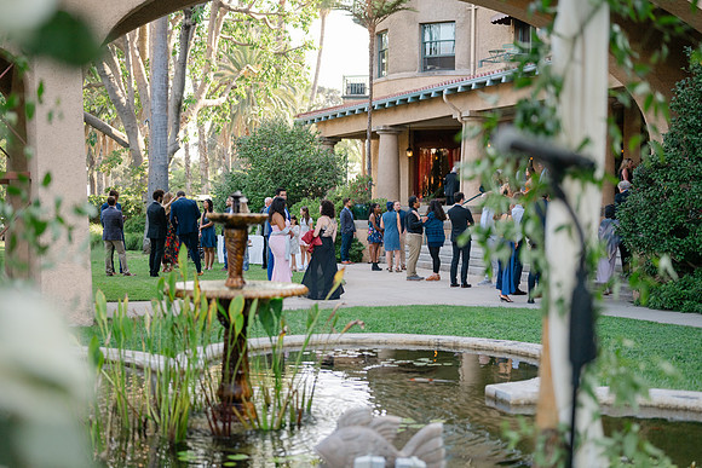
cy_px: 234
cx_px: 351
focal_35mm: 51
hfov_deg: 39.1
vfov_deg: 26.7
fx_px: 988
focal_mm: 50
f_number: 1.8
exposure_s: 1/2000
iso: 450
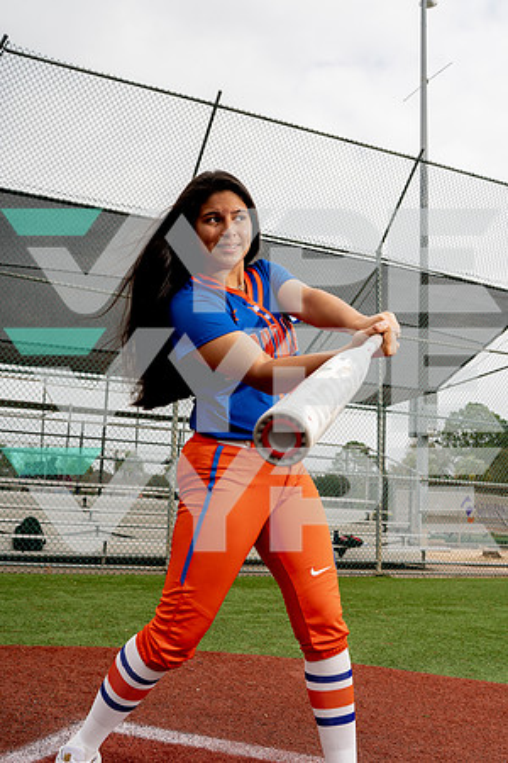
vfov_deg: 54.4
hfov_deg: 37.9
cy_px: 382
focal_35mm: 35
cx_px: 254
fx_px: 741
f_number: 8
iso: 125
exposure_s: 1/250
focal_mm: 35
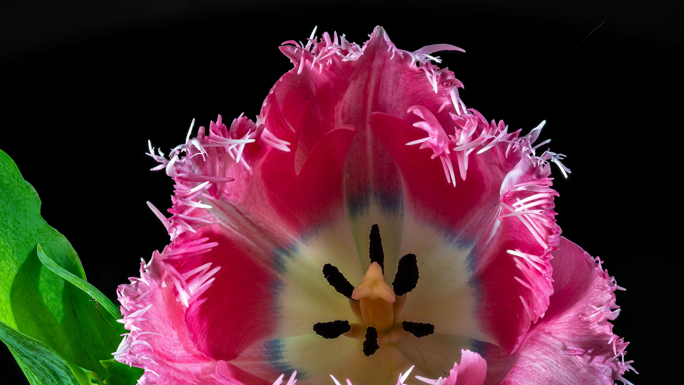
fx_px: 2013
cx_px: 345
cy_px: 221
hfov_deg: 19.3
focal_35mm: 111
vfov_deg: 10.9
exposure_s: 1/2.5
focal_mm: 105
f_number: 14
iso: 100
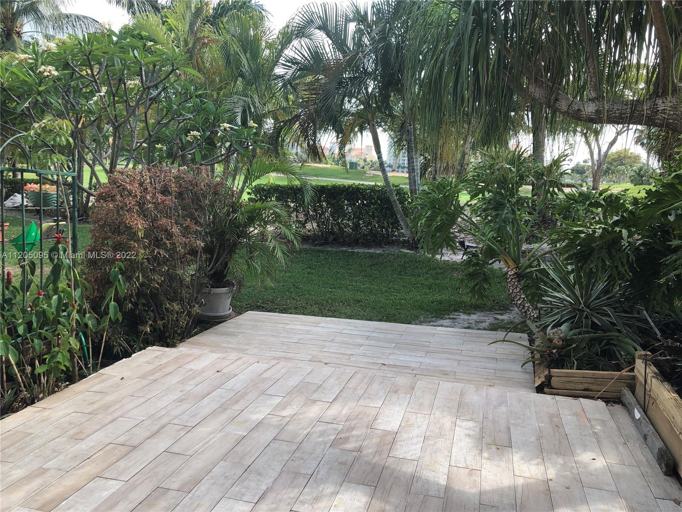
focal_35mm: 28
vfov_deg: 49.7
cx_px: 341
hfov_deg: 63.4
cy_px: 256
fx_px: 552
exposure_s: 1/412
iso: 20
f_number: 1.8
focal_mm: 3.99
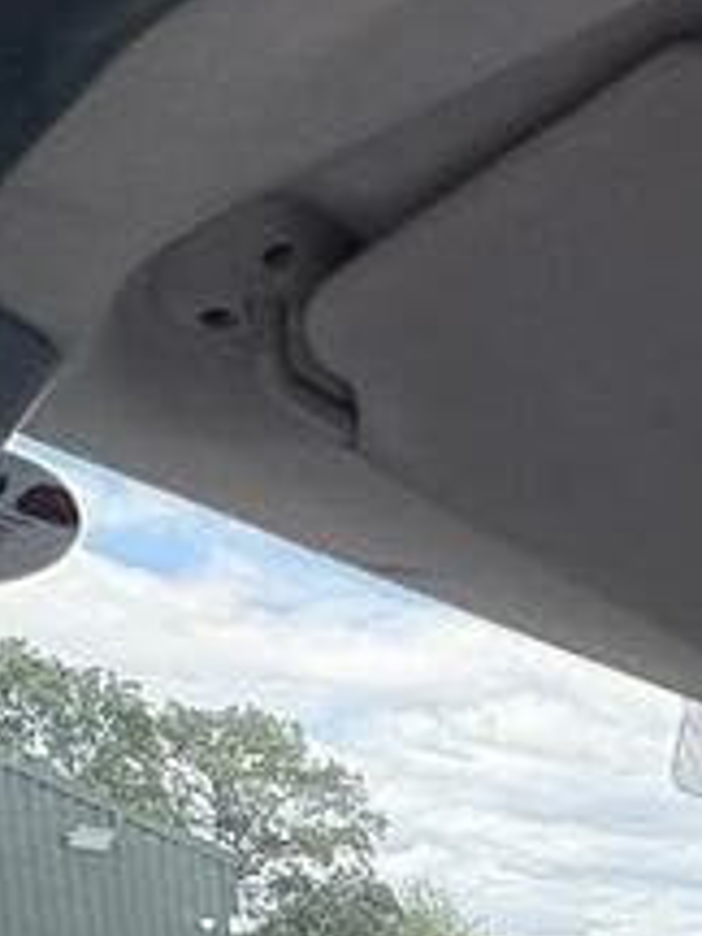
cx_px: 1166
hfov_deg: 20.2
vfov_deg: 24.8
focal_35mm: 58
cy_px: 1434
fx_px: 1568
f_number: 2.2
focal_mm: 2.22
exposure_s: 1/453
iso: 64
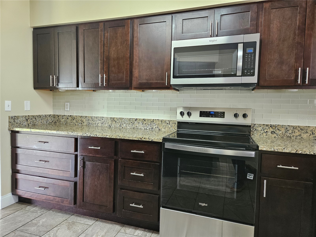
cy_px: 118
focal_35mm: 23
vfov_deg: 58.9
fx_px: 210
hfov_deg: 73.9
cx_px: 158
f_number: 1.8
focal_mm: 5.4
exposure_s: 1/120
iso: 400
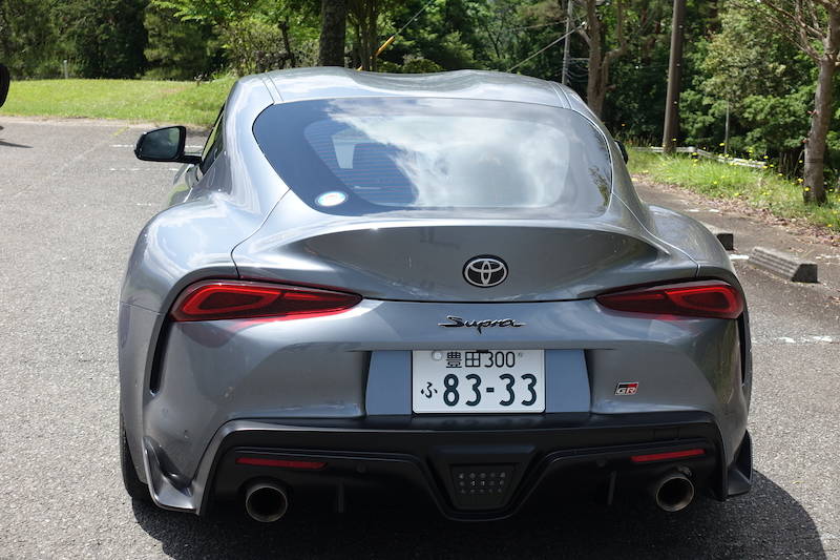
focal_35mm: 55
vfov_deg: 24.6
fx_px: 1283
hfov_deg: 36.3
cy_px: 280
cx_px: 420
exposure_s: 1/640
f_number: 4
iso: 125
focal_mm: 20.25
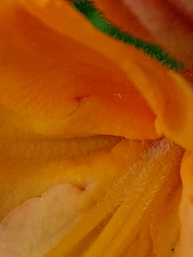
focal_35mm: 142
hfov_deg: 10.4
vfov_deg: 12.7
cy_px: -197
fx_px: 1055
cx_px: 118
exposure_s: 1/516
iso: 50
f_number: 1.7
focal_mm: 4.2
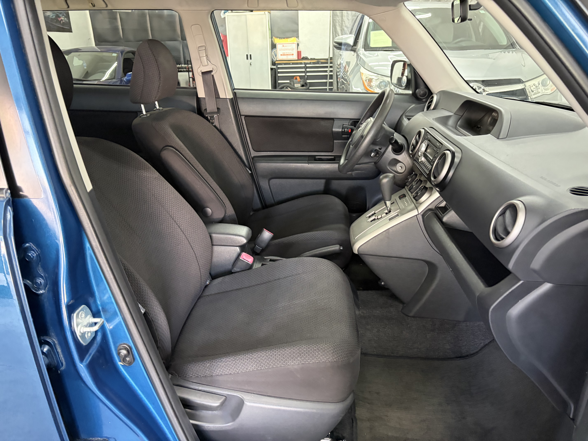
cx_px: 294
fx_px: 442
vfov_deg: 53.1
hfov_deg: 67.3
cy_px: 220
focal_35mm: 26
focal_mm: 5.96
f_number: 1.6
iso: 400
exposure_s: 1/60
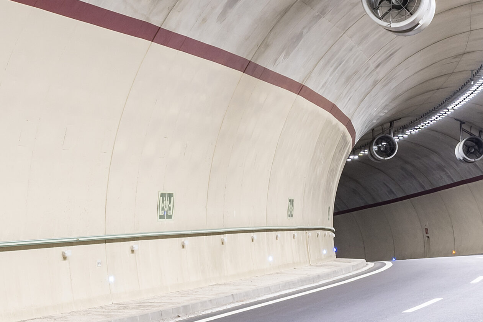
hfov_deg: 10.0
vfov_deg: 6.7
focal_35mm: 204
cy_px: 58
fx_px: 2737
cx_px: 417
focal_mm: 45
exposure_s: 1/3
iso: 100
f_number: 16
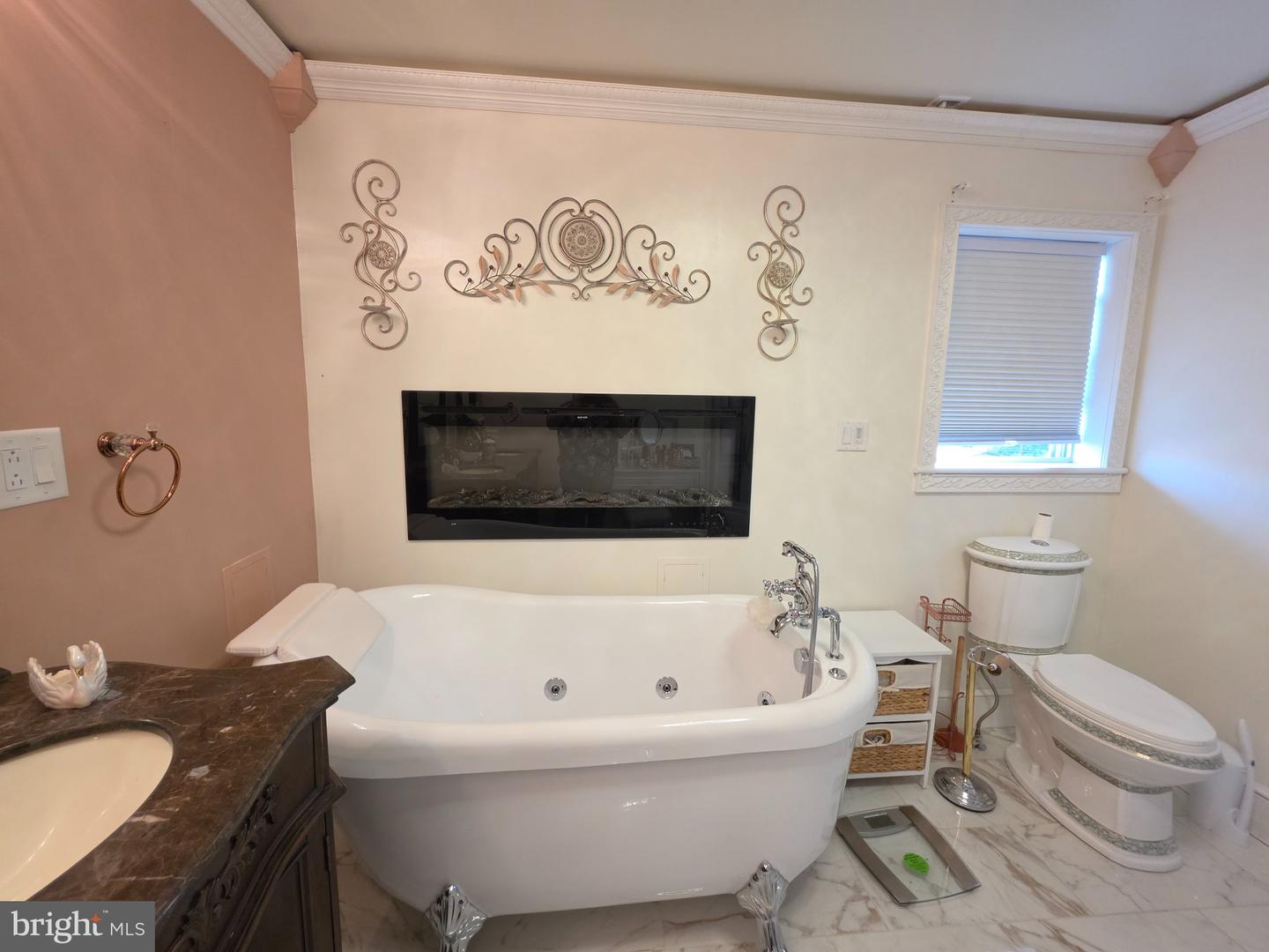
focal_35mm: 13
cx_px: 634
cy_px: 476
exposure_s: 1/120
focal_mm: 2.2
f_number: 1.9
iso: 250
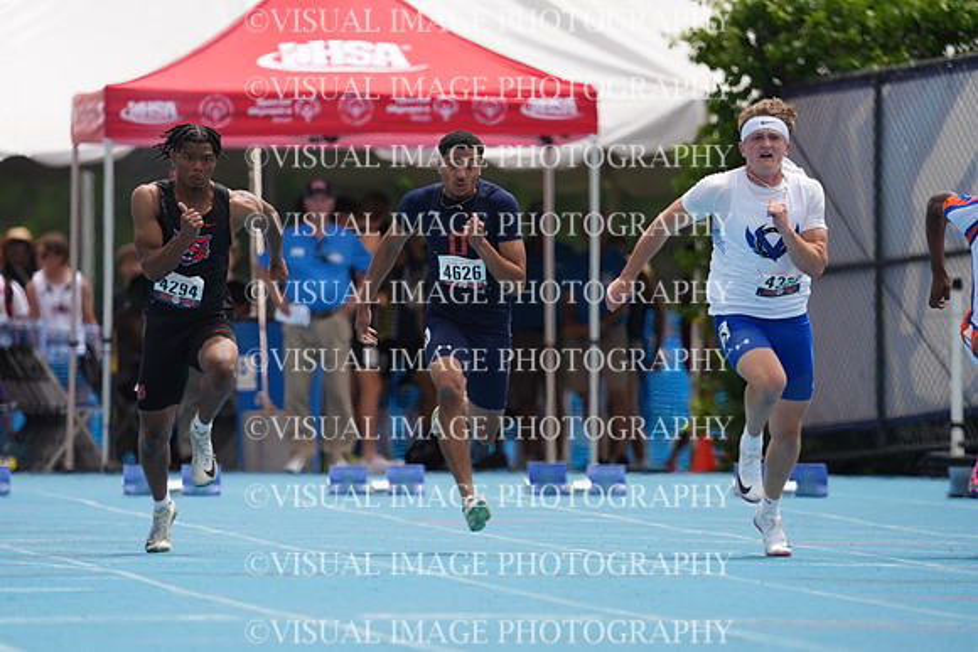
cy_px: 326
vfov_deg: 2.3
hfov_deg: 3.4
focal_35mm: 600
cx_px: 489
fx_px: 16303
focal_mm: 600
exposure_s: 1/2000
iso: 500
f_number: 6.3
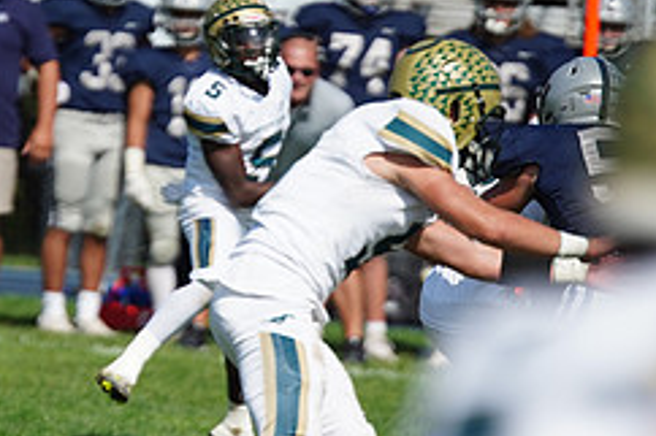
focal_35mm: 719
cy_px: 161
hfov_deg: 2.9
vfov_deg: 1.9
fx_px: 13092
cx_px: 155
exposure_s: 1/8000
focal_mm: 300
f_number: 2.8
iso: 400
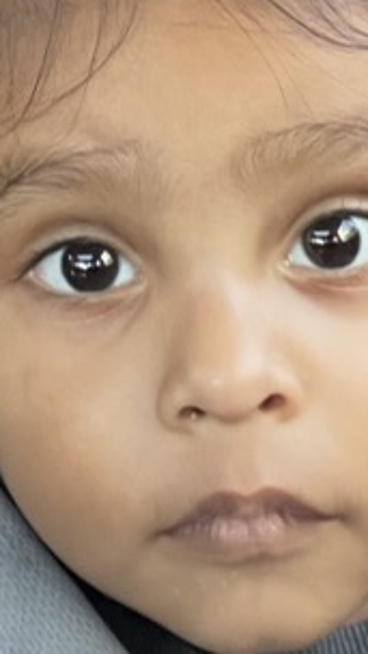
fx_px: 1908
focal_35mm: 110
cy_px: -428
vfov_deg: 16.9
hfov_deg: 10.9
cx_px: -17
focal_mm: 2.71
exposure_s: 1/60
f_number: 2.2
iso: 250
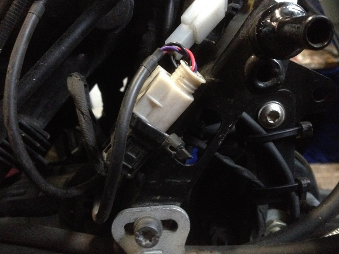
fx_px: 352
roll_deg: +2.7
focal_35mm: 36
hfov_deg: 51.4
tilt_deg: -14.6
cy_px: 124
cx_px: 171
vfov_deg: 39.6
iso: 800
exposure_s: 1/15
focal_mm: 4.28
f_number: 2.4
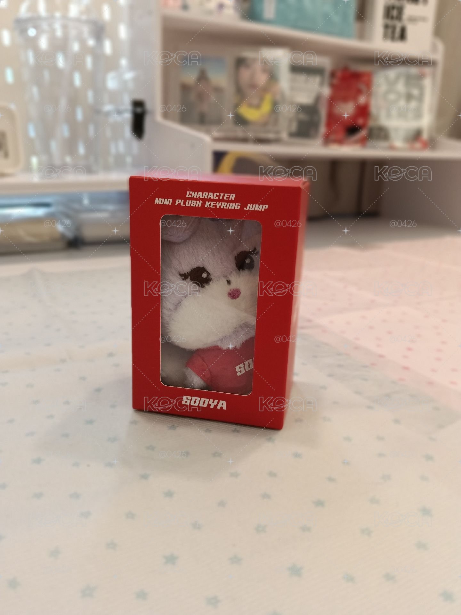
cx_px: 230
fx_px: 479
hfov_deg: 51.4
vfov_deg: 65.3
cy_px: 308
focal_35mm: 27
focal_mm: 3.98
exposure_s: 1/30
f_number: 2.8
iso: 125
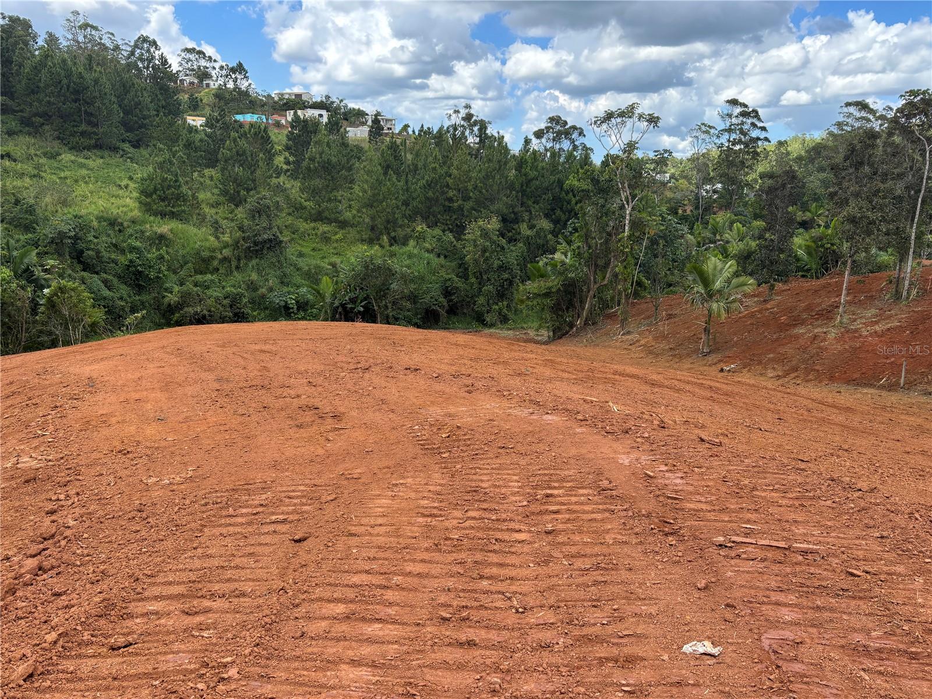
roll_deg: +0.3
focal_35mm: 26
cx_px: 466
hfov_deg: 67.3
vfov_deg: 53.1
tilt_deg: -15.3
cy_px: 350
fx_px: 700
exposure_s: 1/1047
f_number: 1.6
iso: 50
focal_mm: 5.96
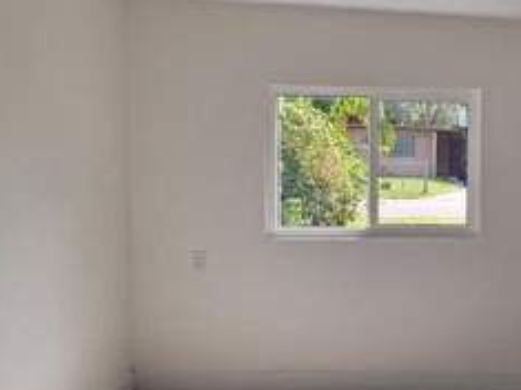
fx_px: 707
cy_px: 184
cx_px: 437
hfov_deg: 38.5
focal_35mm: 47
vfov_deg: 30.8
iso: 40
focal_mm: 5.54
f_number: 1.8
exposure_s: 1/548
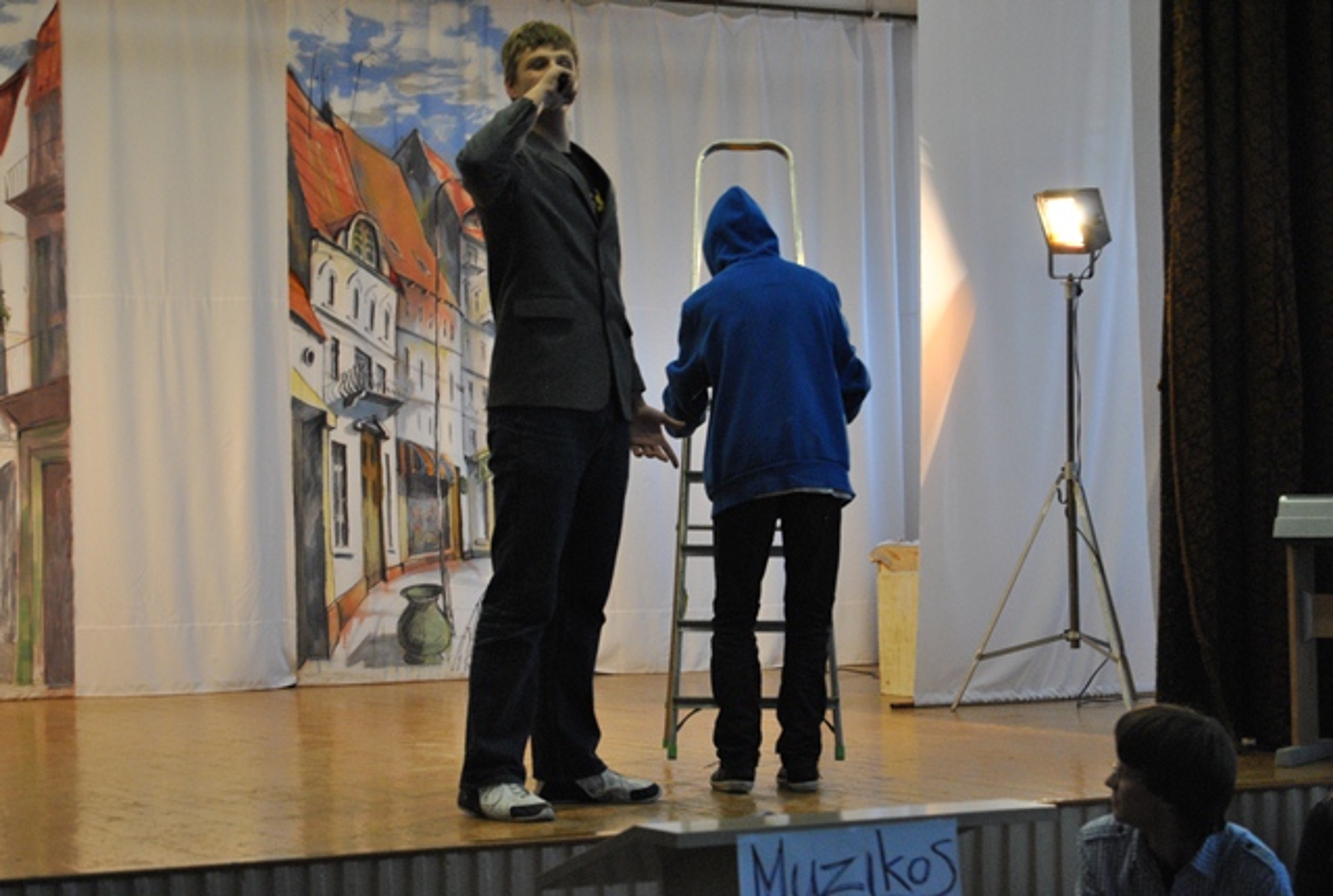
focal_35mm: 82
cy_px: 448
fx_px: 3062
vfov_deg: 16.6
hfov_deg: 24.6
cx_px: 666
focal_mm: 55
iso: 800
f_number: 5.6
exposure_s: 1/100
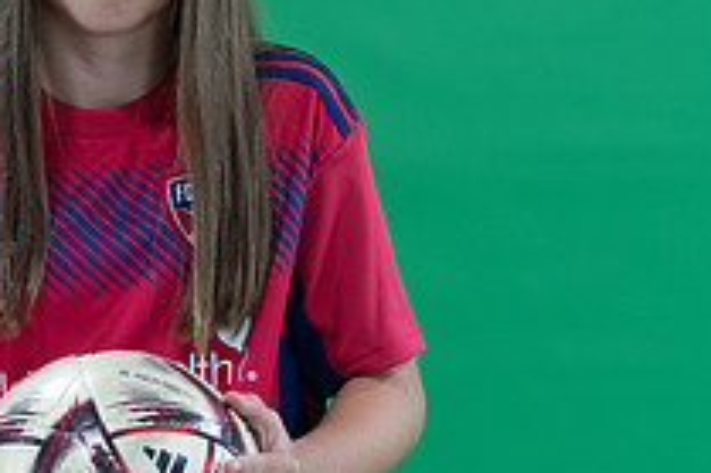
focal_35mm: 422
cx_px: 82
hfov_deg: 4.9
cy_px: 162
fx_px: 8328
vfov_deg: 3.3
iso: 1000
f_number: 2.8
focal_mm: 152
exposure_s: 1/250
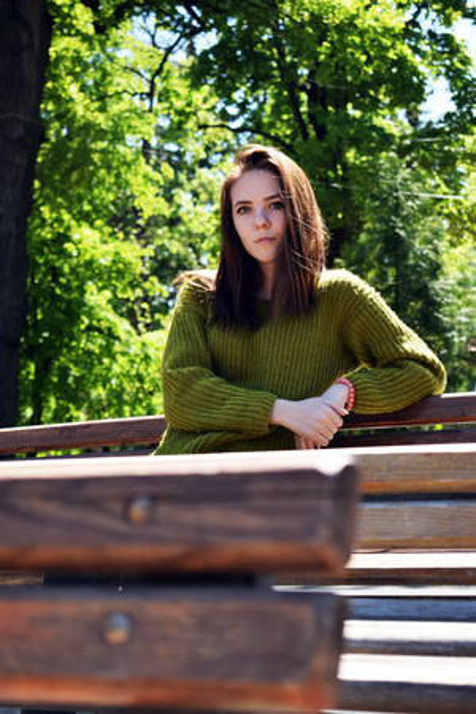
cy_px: 357
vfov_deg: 24.6
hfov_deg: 16.6
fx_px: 1636
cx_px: 238
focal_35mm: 82
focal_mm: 55
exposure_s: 1/200
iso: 100
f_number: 5.6
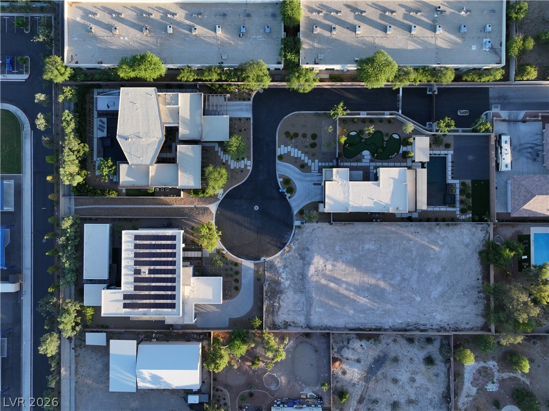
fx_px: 380
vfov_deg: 56.8
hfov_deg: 71.6
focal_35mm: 24
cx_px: 274
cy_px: 206
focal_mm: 12.29
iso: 120
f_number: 2.8
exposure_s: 1/400
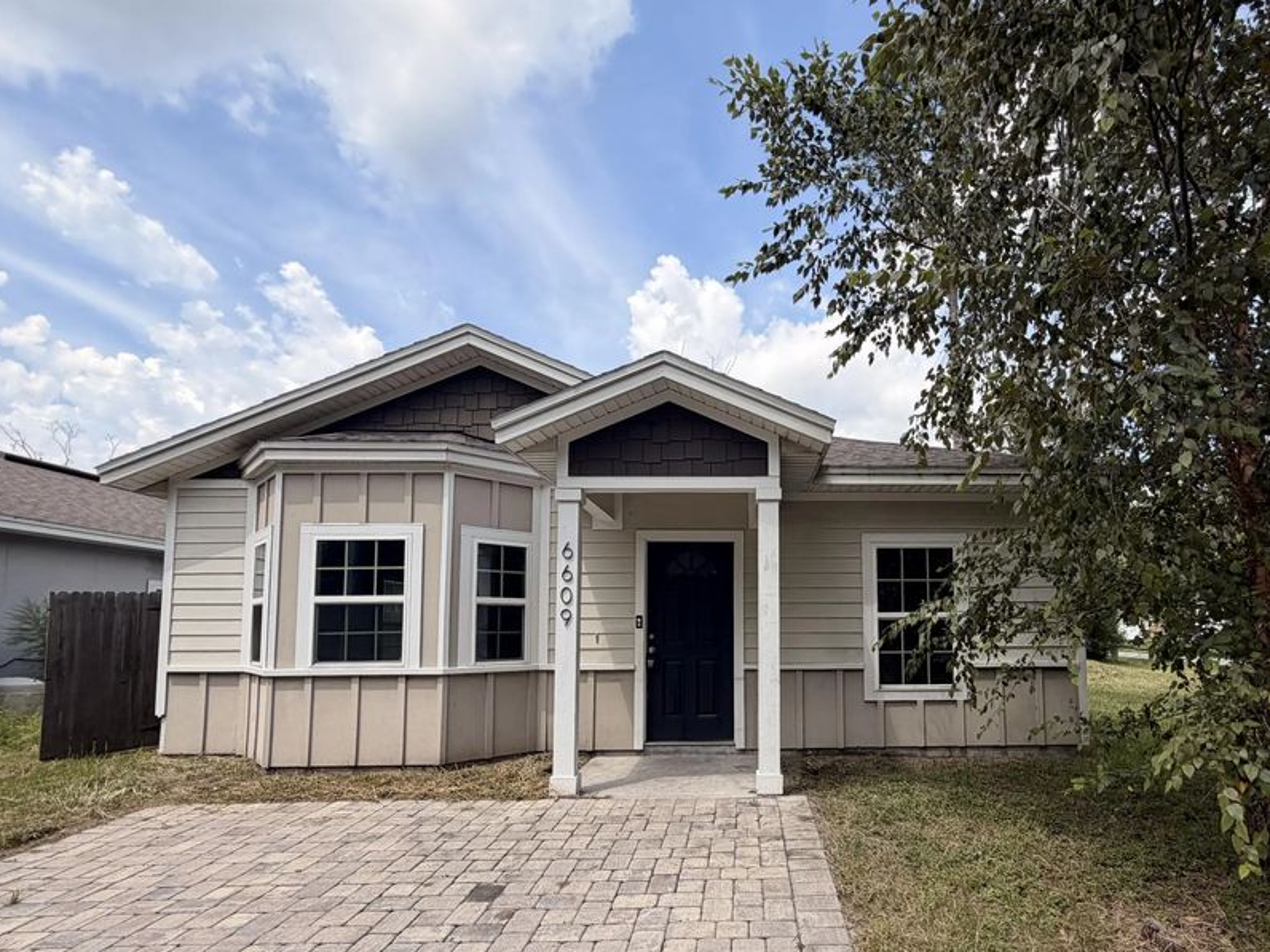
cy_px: 584
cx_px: 767
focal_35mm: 18
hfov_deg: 86.6
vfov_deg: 70.6
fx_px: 660
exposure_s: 1/770
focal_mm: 2.22
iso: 25
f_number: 2.2
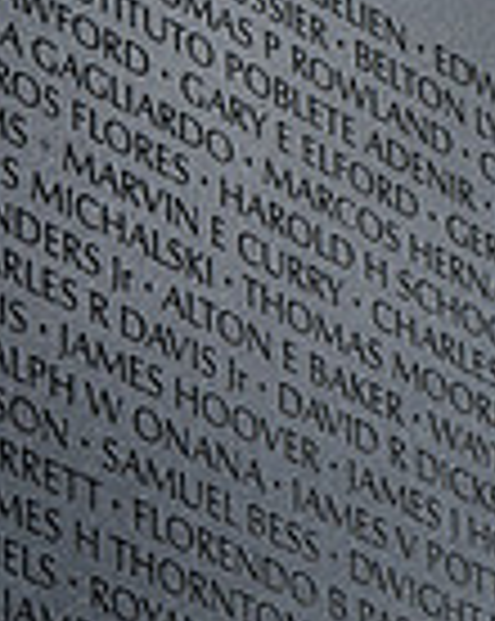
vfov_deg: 7.2
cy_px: 855
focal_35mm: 265
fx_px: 4864
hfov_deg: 5.6
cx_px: 1192
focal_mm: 67
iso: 200
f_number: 8
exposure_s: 1/640
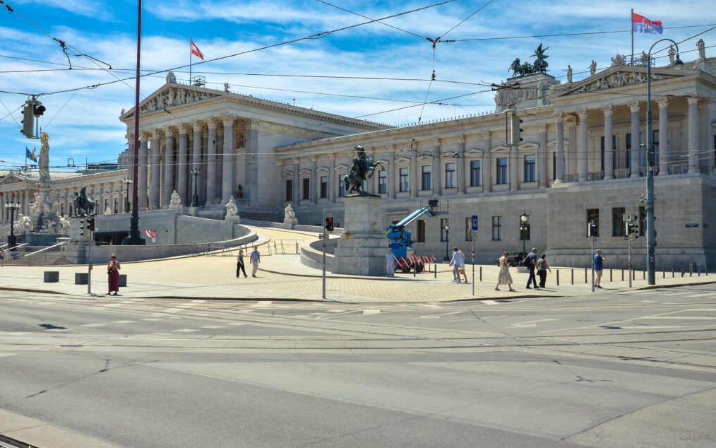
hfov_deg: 50.9
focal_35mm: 39
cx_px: 361
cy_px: 225
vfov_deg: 33.2
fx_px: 752
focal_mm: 25
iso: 640
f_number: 8
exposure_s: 1/2500
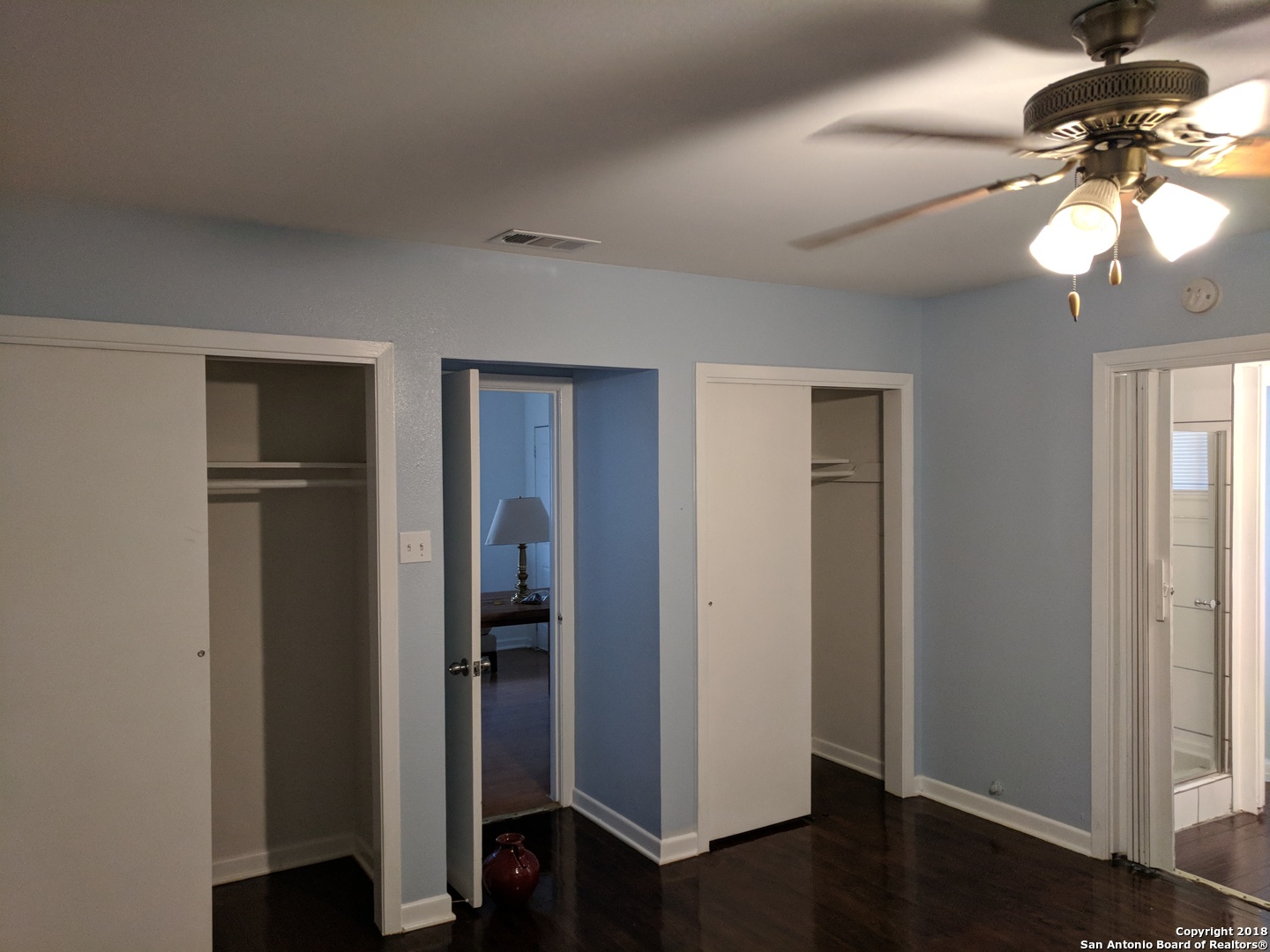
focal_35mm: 26
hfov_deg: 67.3
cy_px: 476
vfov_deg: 53.1
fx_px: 954
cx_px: 635
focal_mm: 4.67
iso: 476
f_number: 2
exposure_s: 1/60
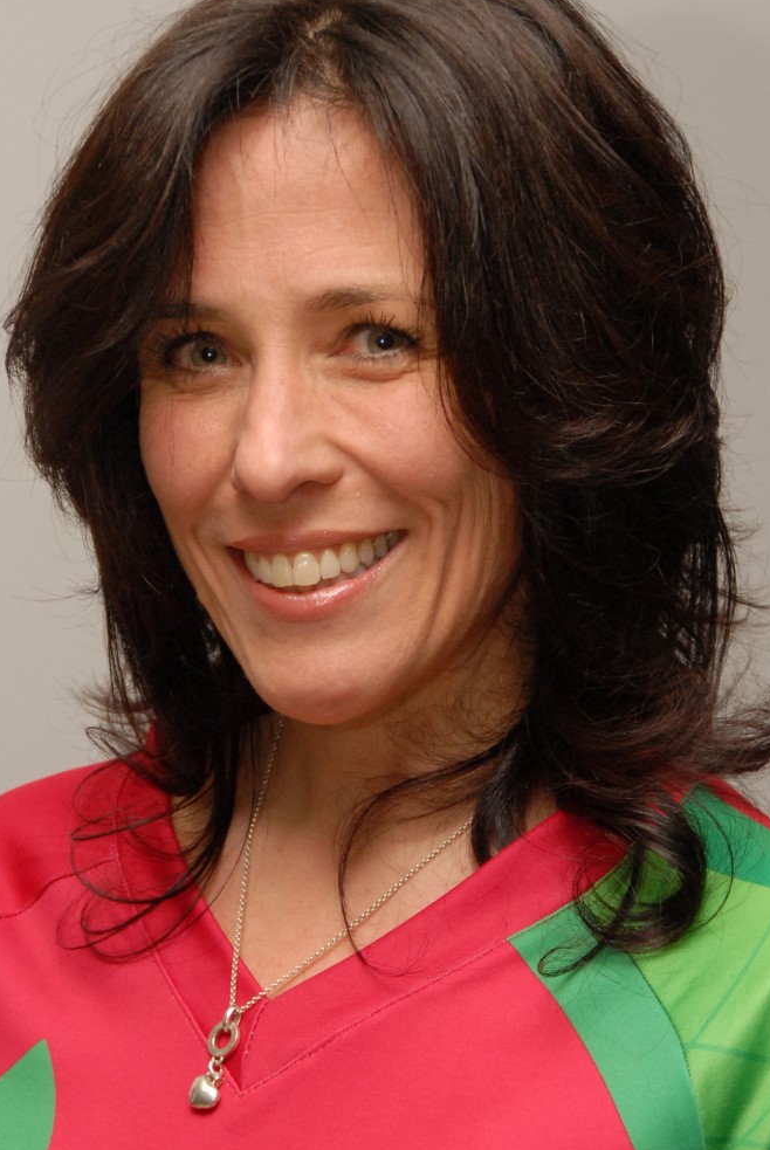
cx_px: 366
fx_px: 4095
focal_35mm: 128
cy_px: 609
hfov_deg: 10.7
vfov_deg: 16.0
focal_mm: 52
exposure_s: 1/100
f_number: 5.6
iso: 500
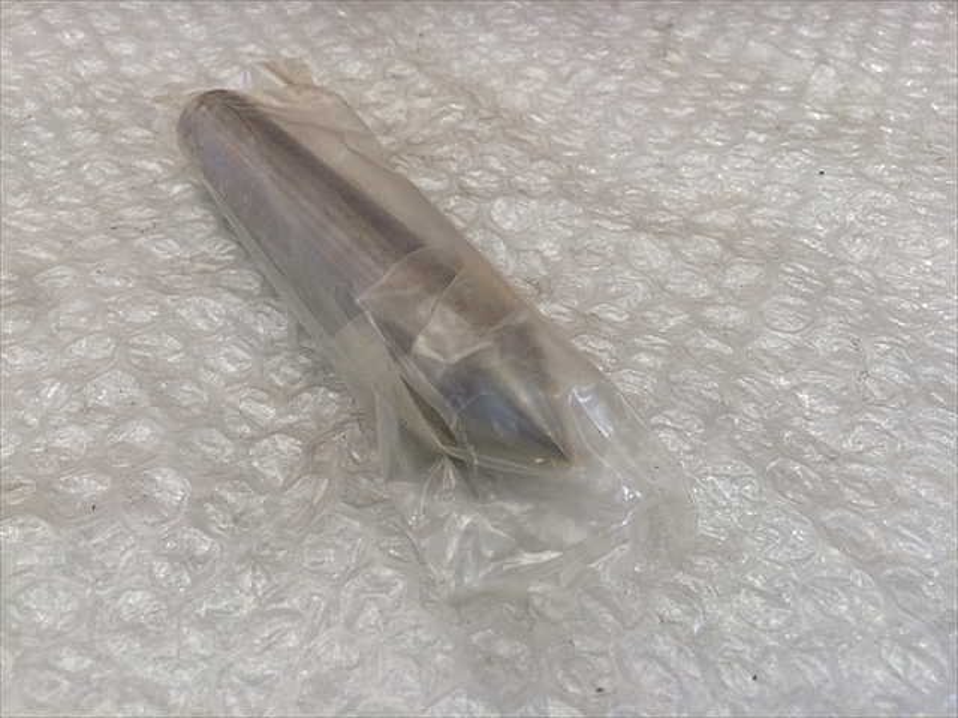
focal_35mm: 29
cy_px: 359
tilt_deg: -48.2
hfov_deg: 61.7
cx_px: 479
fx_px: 803
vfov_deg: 48.2
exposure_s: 1/60
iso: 50
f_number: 2.2
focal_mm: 4.15
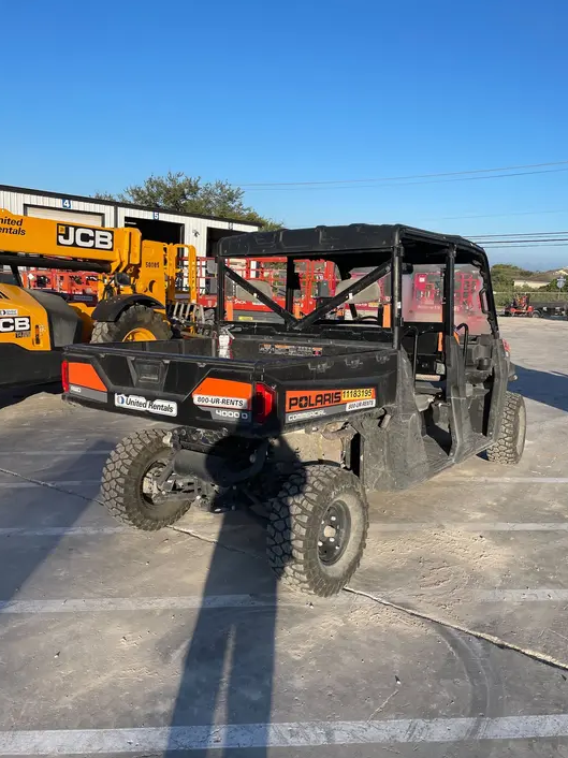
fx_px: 591
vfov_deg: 65.3
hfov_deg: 51.3
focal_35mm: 27
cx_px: 282
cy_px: 389
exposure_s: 1/3731
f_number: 1.6
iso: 50
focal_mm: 4.2
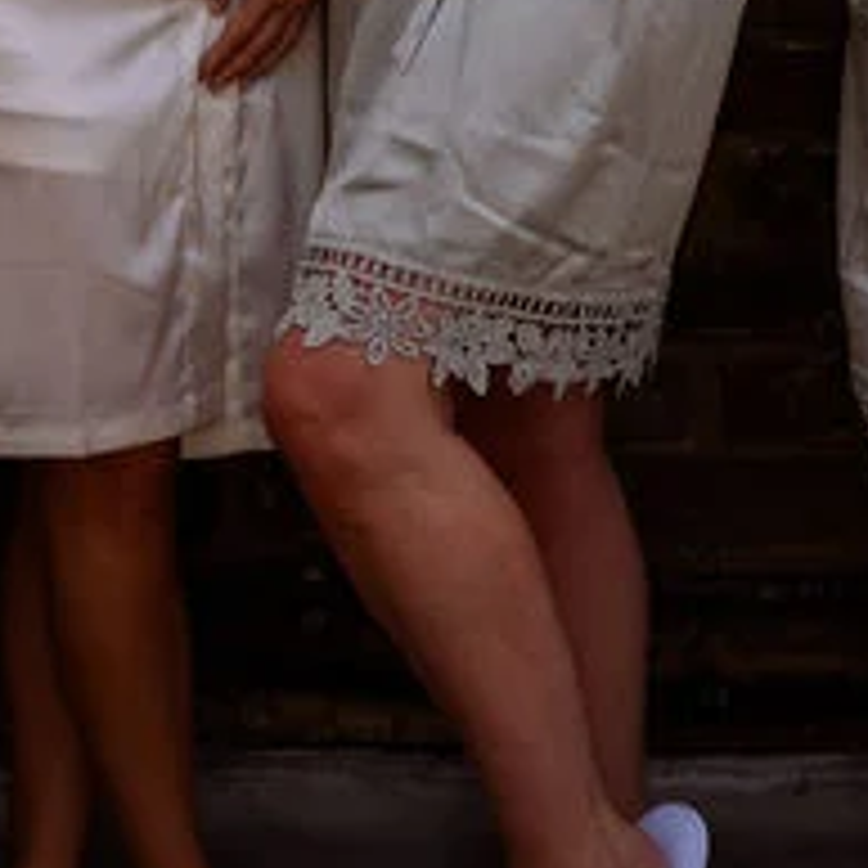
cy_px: -61
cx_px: 227
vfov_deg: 10.7
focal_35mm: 162
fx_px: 4596
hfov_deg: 10.8
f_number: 2.8
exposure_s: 1/1250
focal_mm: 32
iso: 100
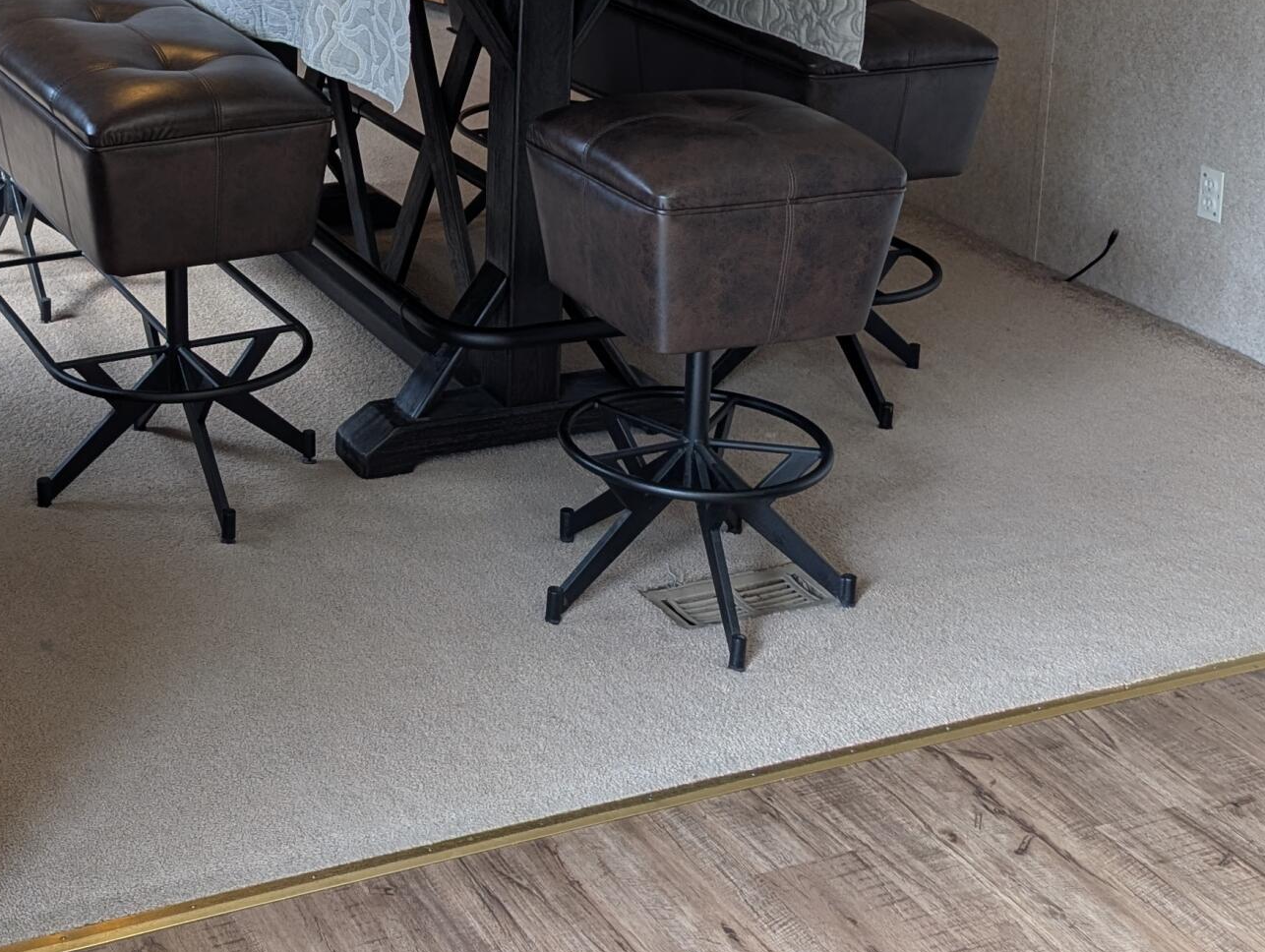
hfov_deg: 33.6
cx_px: 303
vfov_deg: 25.1
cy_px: 30
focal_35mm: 56
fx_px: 2049
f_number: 1.68
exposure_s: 1/24
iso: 40
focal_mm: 6.9
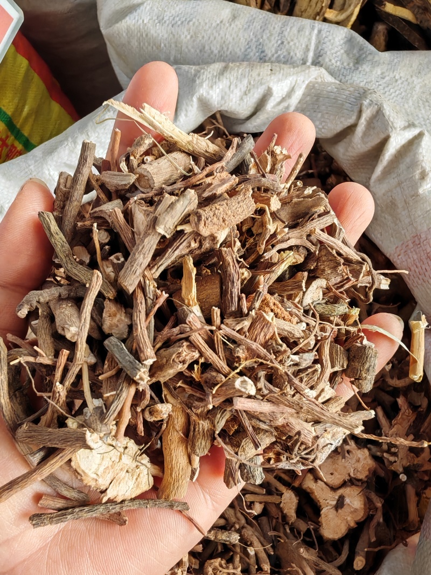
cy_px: 288
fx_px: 432
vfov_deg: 67.3
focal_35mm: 26
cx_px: 216
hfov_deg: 53.1
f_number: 2.2
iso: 200
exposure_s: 1/50
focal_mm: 1.96
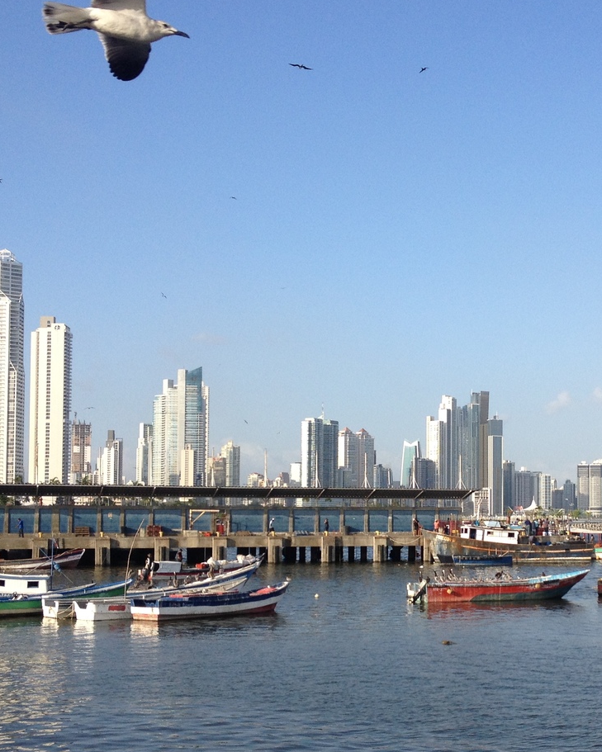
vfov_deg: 31.3
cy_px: 457
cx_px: 474
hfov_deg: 25.0
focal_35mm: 60
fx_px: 1336
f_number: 2.4
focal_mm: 4.28
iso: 50
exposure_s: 1/1346
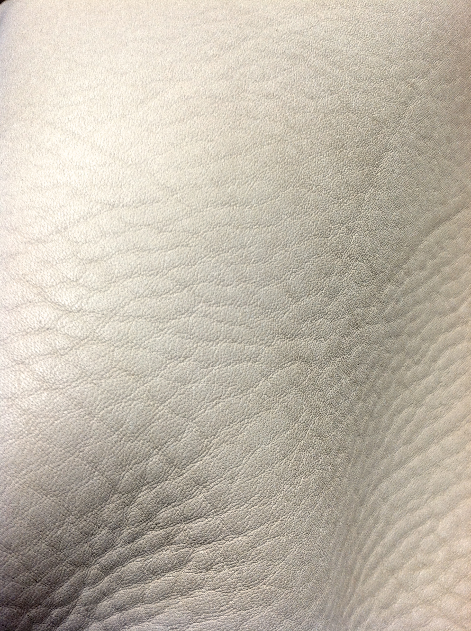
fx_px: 637
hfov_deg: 40.6
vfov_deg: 52.7
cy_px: 316
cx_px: 236
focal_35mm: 35
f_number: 2.8
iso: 100
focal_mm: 3.85
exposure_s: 1/30
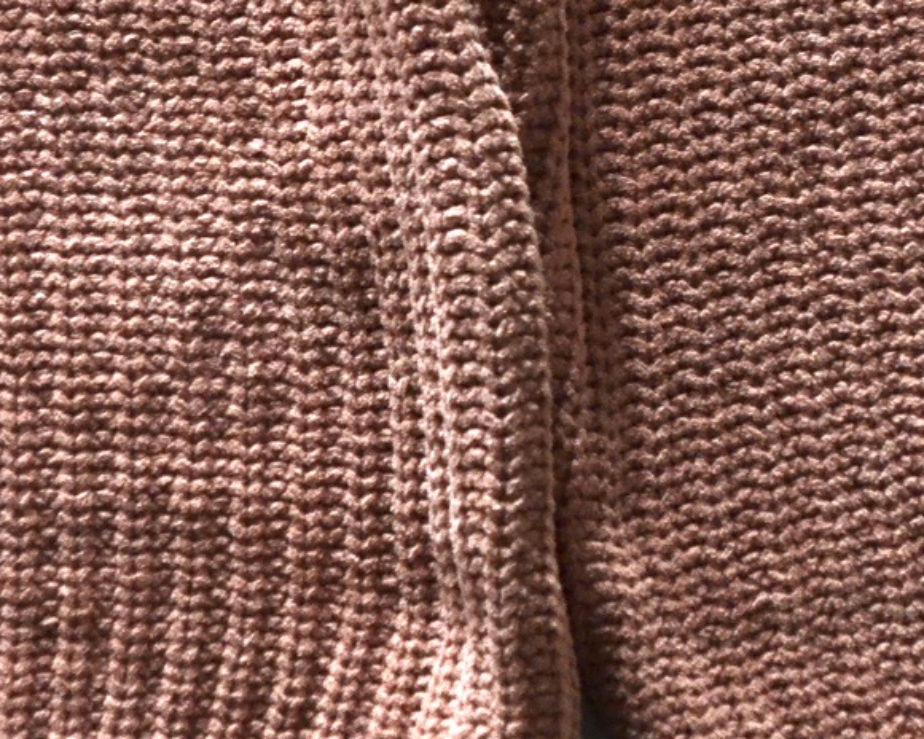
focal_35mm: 190
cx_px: 639
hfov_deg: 10.2
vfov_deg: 8.1
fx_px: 5196
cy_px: 165
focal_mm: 52
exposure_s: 1/50
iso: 2500
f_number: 5.6
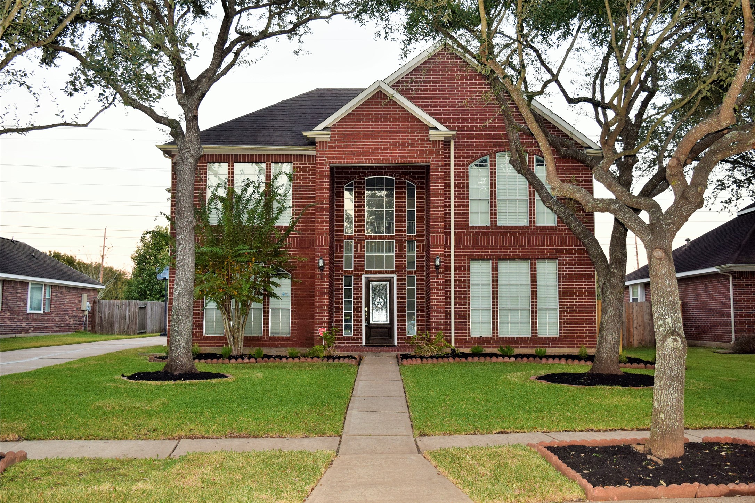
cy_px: 252
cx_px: 378
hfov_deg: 53.1
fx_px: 755
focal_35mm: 36
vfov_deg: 36.9
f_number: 5
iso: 800
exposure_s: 1/100
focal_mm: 24
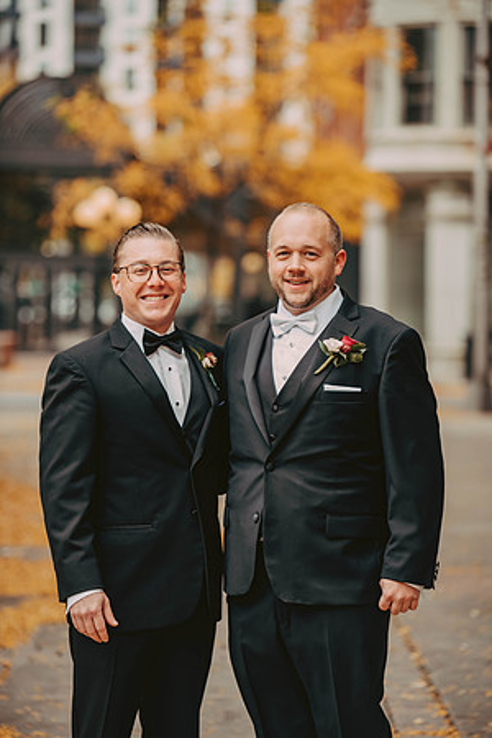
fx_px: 2767
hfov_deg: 10.2
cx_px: 246
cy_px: 369
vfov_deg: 15.2
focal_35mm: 135
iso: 800
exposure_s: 1/500
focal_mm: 135
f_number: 3.2
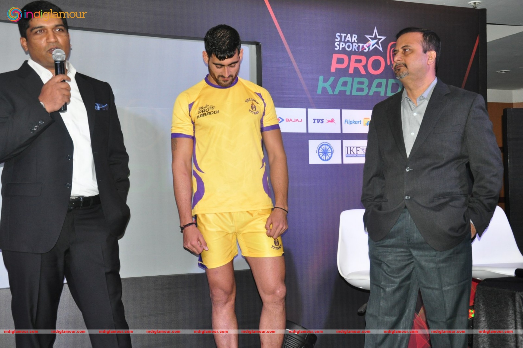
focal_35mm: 51
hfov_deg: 38.9
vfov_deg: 26.4
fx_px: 740
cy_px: 174
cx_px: 262
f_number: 5.6
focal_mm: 34
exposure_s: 1/125
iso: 800
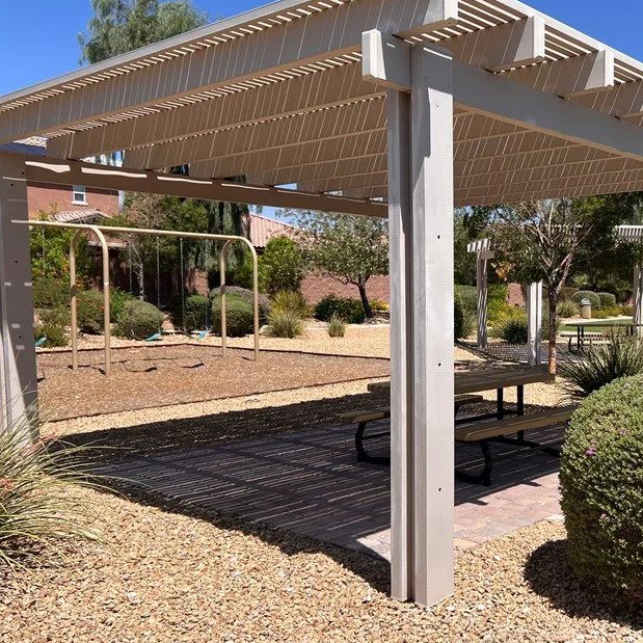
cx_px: 490
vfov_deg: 43.8
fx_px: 799
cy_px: 344
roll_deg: -0.2
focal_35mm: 38
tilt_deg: -3.5
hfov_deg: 42.4
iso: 50
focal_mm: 5.7
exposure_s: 1/4831
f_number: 1.5
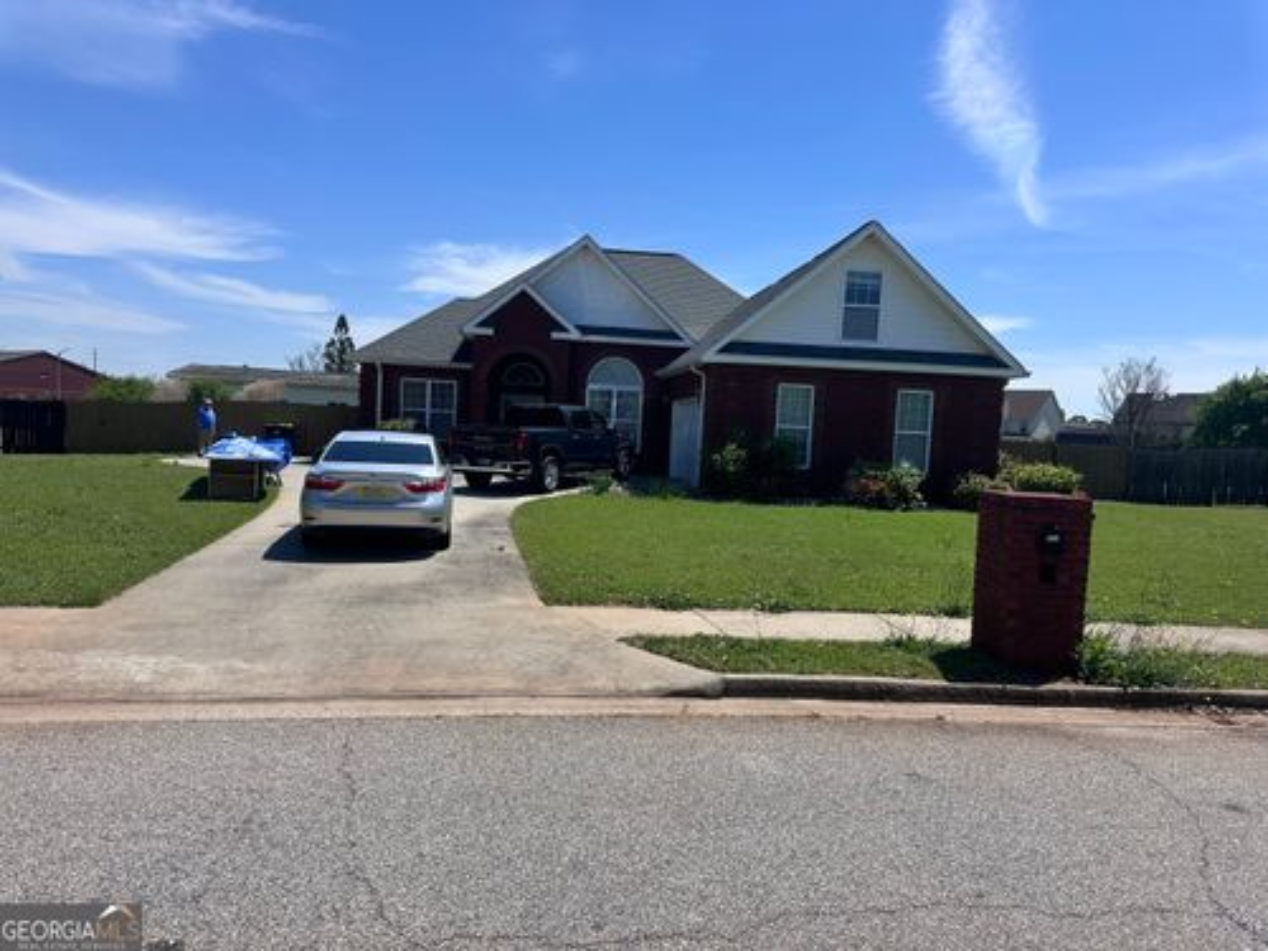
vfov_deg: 56.8
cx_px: 634
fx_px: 879
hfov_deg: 71.6
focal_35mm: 24
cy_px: 476
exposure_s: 1/5525
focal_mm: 6.86
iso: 80
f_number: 1.78
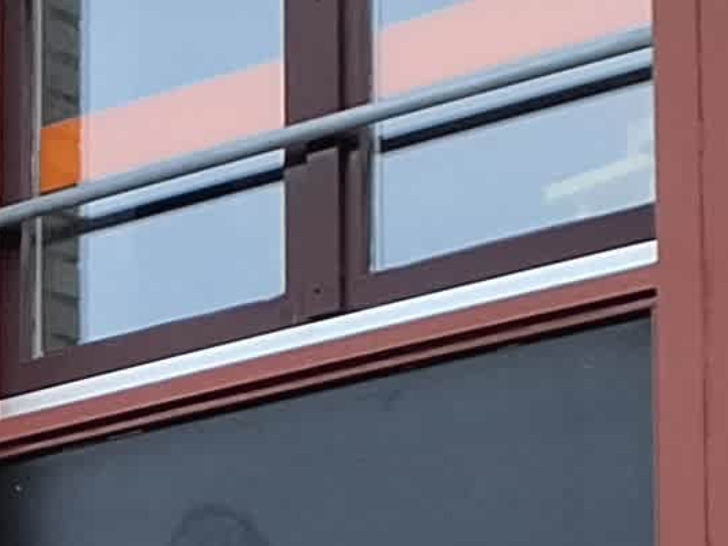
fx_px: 4374
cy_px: 1058
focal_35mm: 208
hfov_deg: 8.6
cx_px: -1046
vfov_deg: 6.9
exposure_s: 1/432
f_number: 1.9
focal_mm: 3.6
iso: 40
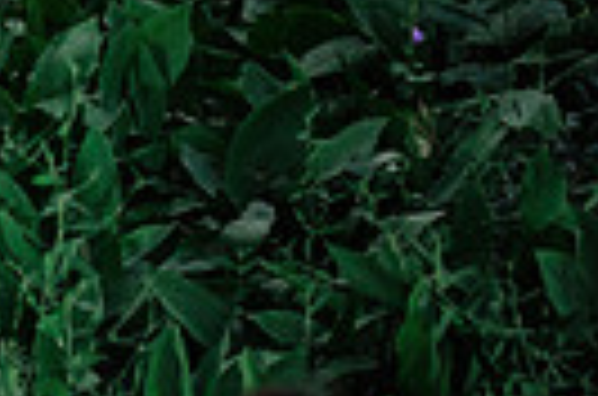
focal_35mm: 507
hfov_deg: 4.1
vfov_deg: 2.7
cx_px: -306
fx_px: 8402
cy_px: -443
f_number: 2.8
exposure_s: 1/250
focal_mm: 74.4
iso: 1600
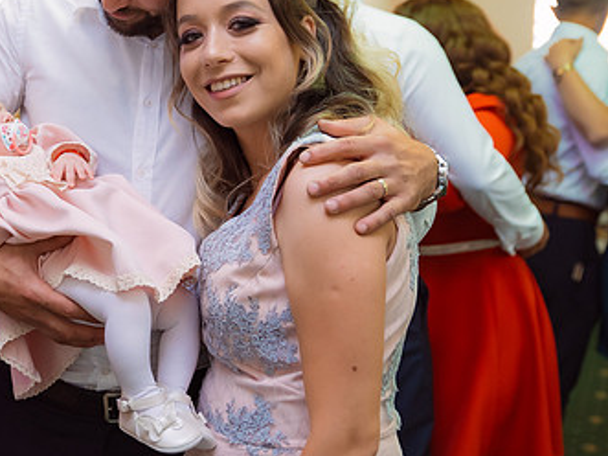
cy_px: 212
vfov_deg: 22.9
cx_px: 112
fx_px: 1124
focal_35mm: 64
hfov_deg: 29.5
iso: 1250
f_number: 2.8
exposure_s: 1/200
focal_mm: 38
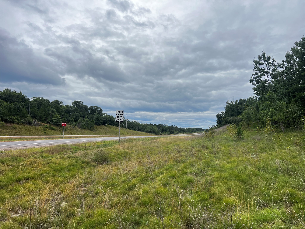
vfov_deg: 53.1
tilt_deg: +4.9
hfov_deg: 67.3
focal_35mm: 26
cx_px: 152
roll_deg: -0.3
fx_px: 229
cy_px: 114
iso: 50
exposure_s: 1/1724
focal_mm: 5.7
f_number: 1.5
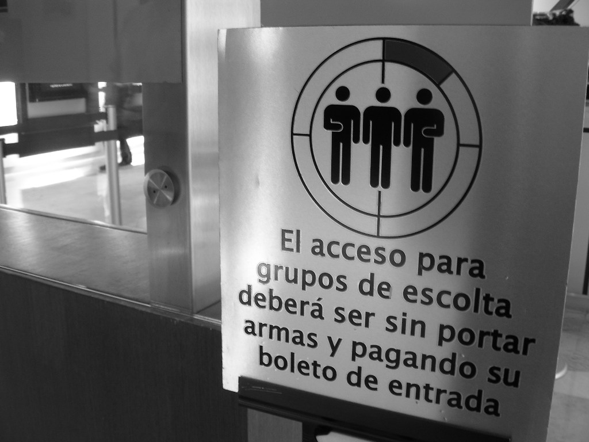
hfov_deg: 49.0
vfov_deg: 37.7
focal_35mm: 38
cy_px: 221
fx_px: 647
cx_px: 294
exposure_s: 1/2.6
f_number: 3.5
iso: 50
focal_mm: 6.3
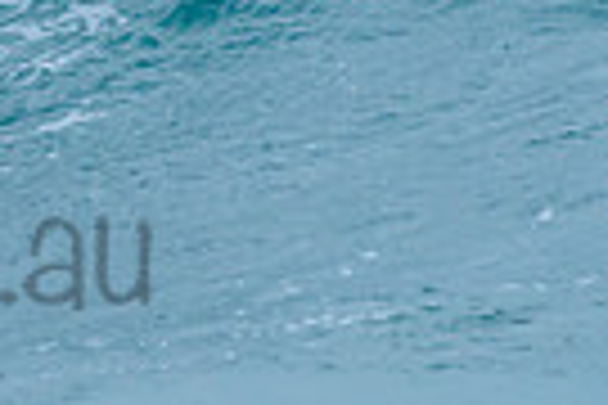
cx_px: -594
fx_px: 45664
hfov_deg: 0.8
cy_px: 20
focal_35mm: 2704
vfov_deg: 0.5
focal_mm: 500
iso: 800
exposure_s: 1/2000
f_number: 5.6
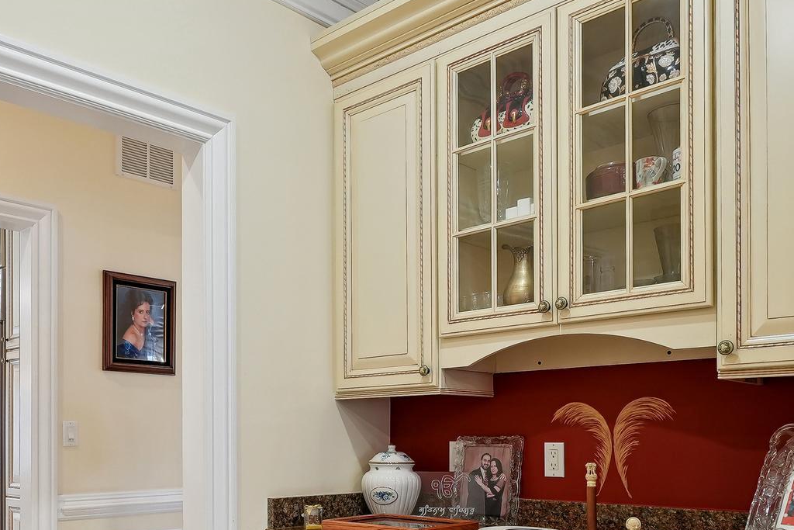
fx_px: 794
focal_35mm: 36
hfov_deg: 52.7
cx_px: 311
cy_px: 435
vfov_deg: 35.5
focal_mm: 18
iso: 800
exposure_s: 1/125
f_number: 8
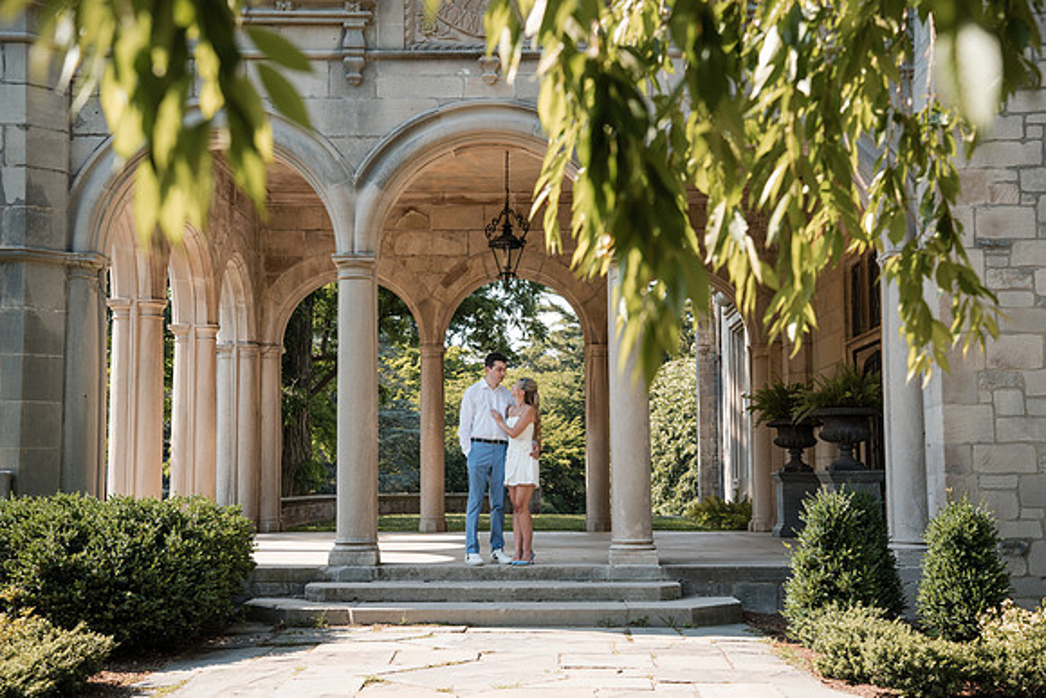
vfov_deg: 28.8
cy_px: 349
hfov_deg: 42.0
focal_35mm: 47
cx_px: 523
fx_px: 1361
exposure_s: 1/250
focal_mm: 46
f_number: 4
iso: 100
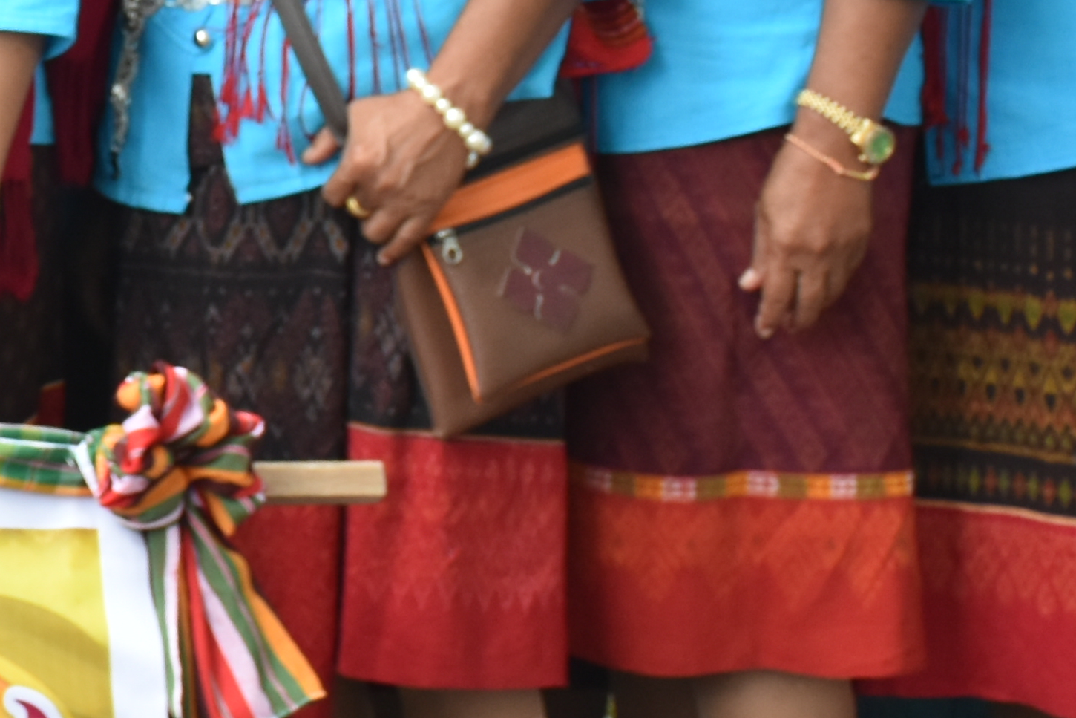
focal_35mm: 211
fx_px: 6307
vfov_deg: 6.5
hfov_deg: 9.2
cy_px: -216
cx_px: -941
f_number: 5.6
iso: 400
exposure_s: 1/125
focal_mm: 34
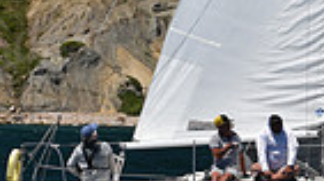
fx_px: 2781
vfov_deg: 3.7
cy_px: -89
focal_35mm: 324
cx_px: 245
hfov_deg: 6.7
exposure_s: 1/800
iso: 250
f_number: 7.1
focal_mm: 75
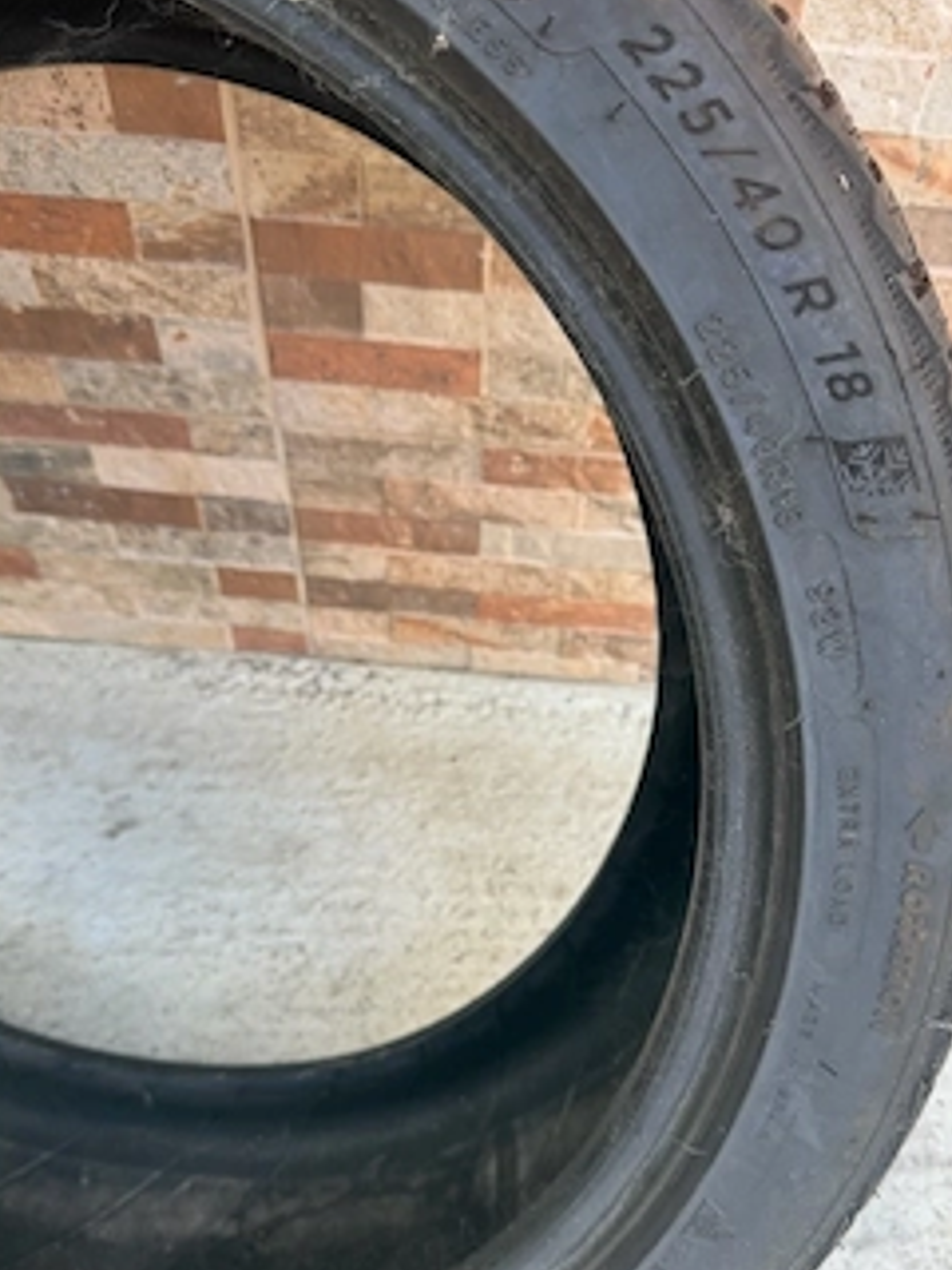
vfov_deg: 59.8
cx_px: 504
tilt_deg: -54.1
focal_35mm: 30
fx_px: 1100
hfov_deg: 46.8
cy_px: 698
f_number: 1.78
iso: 125
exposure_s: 1/121
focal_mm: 6.76
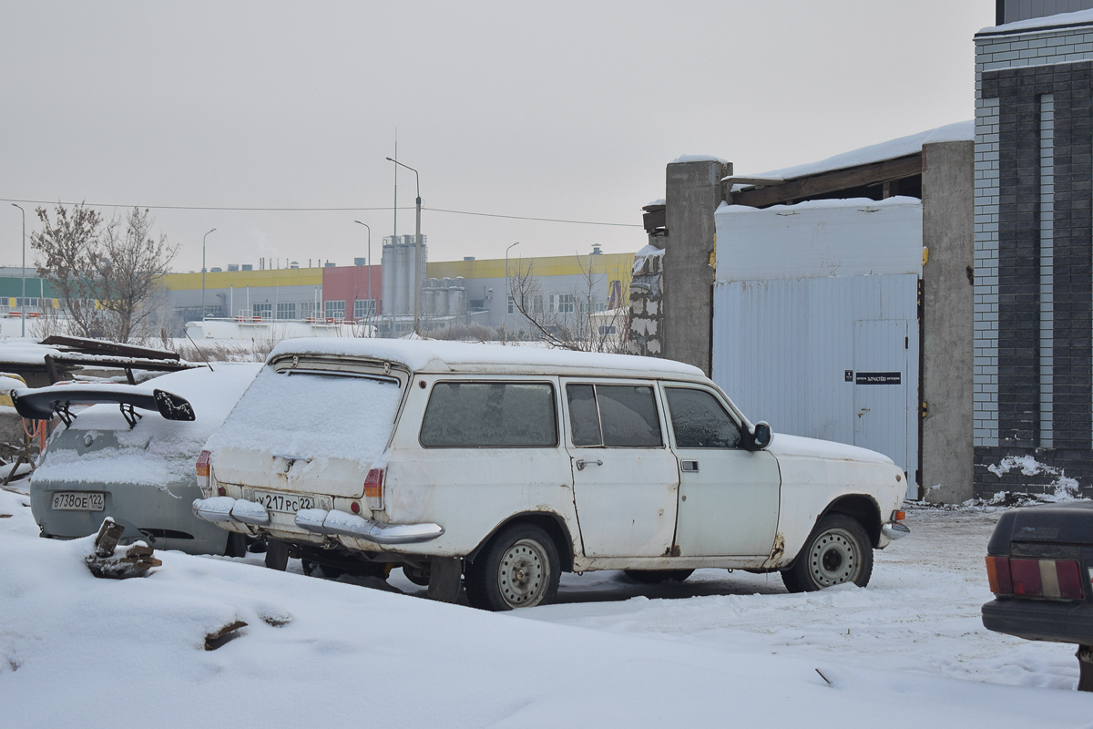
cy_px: 364
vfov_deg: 16.6
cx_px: 546
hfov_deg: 24.6
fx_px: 2505
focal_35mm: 82
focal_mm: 55
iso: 200
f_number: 5.6
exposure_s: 1/500
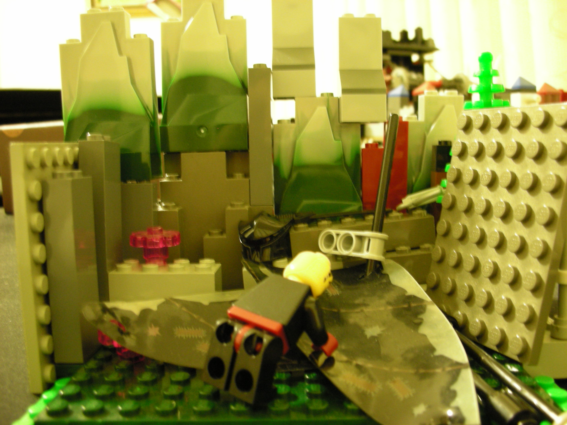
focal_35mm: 35
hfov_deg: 52.6
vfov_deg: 40.7
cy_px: 212
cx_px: 284
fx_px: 573
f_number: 3
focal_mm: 5.8
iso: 200
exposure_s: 1.13
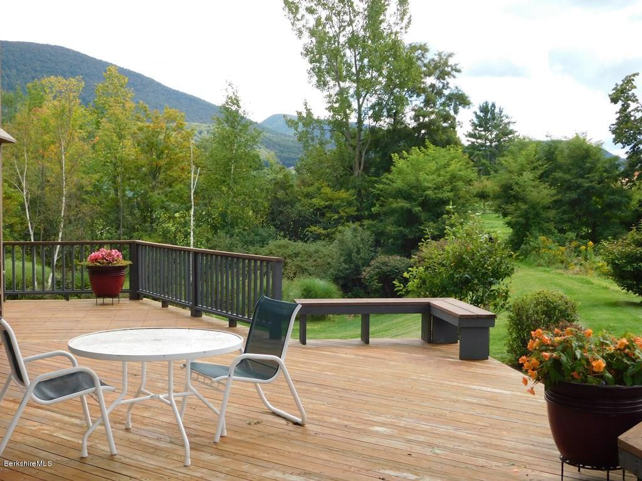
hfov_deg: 42.1
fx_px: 835
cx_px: 321
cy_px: 240
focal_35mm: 45
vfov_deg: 32.2
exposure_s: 1/320
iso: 125
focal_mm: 8
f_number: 3.7
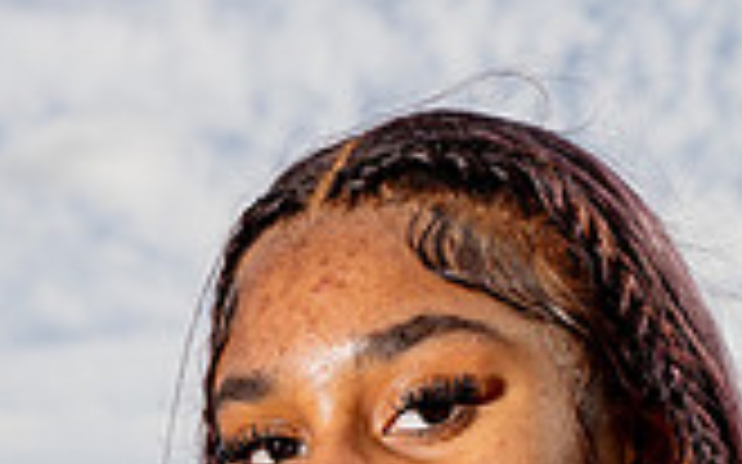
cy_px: 996
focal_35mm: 156
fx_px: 3154
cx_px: 328
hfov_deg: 13.4
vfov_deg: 7.9
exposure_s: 1/1250
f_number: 8
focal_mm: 56
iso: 160
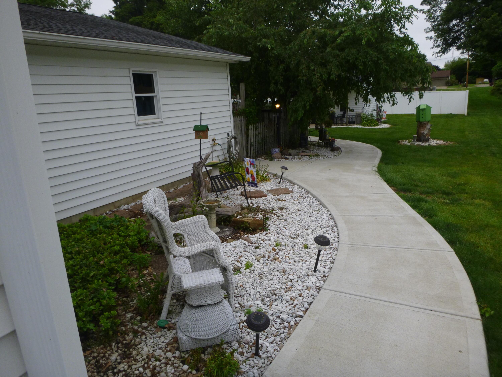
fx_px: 363
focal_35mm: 25
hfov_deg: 69.4
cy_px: 188
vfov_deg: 54.9
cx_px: 251
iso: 100
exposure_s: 1/160
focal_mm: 4.5
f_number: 3.9
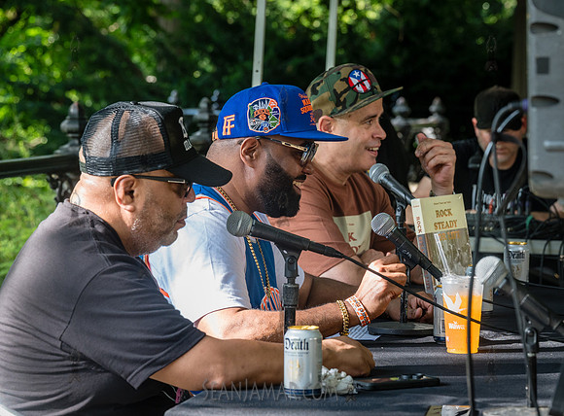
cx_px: 323
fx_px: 2135
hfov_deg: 15.0
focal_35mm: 132
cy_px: 201
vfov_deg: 11.1
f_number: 7.1
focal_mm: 119
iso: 1250
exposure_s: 1/250
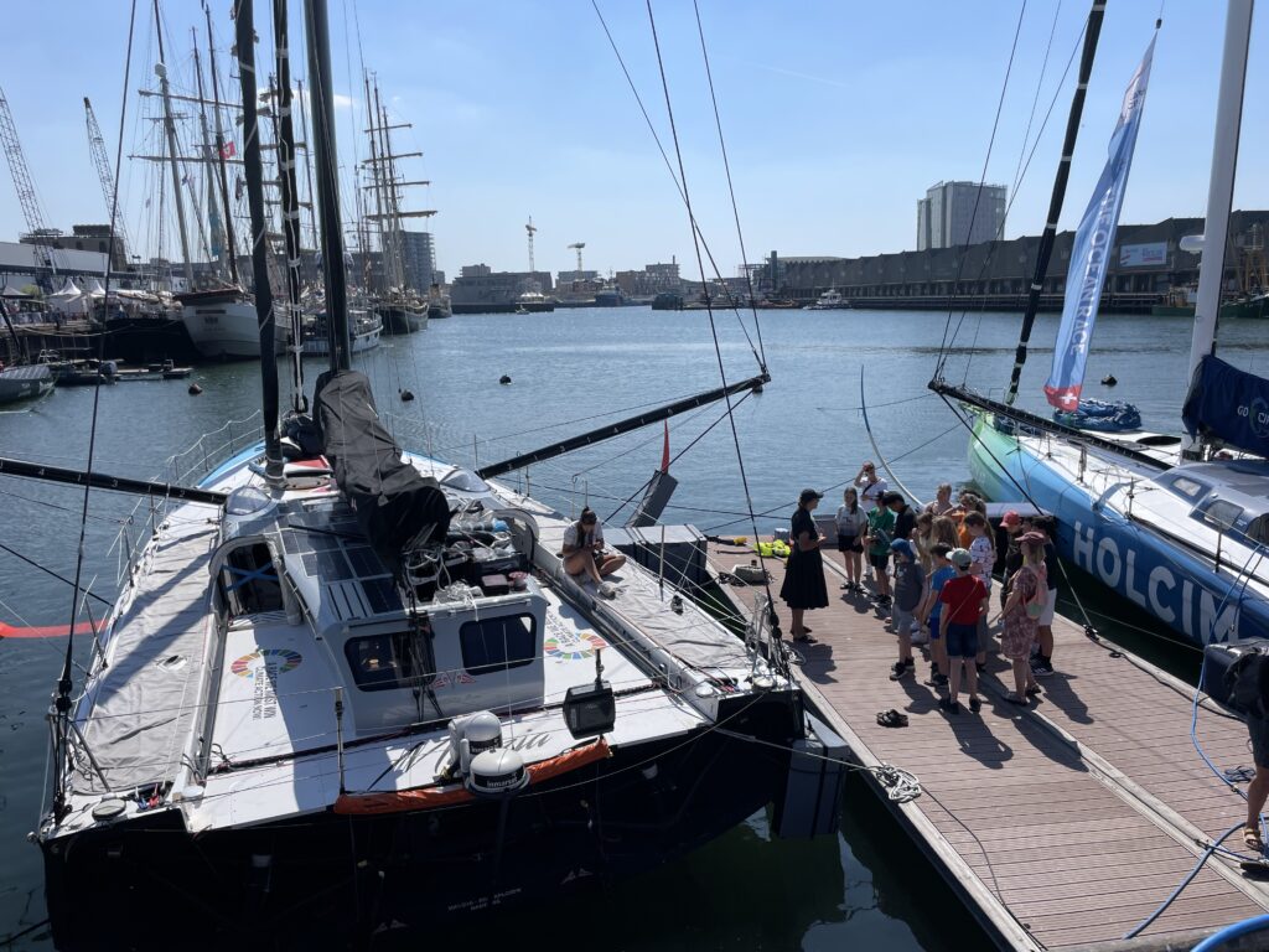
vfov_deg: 53.1
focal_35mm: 26
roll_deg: +0.9
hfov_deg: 67.3
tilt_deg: -10.4
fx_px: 953
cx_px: 634
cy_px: 476
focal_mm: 4.2
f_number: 1.6
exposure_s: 1/7299
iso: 32
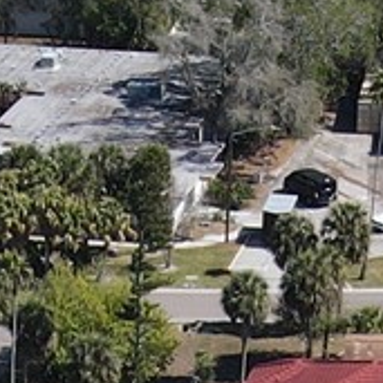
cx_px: 168
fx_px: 2479
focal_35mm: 198
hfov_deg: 8.8
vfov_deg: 7.5
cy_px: 1250
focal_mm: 4.5
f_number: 2.8
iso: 100
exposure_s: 1/640
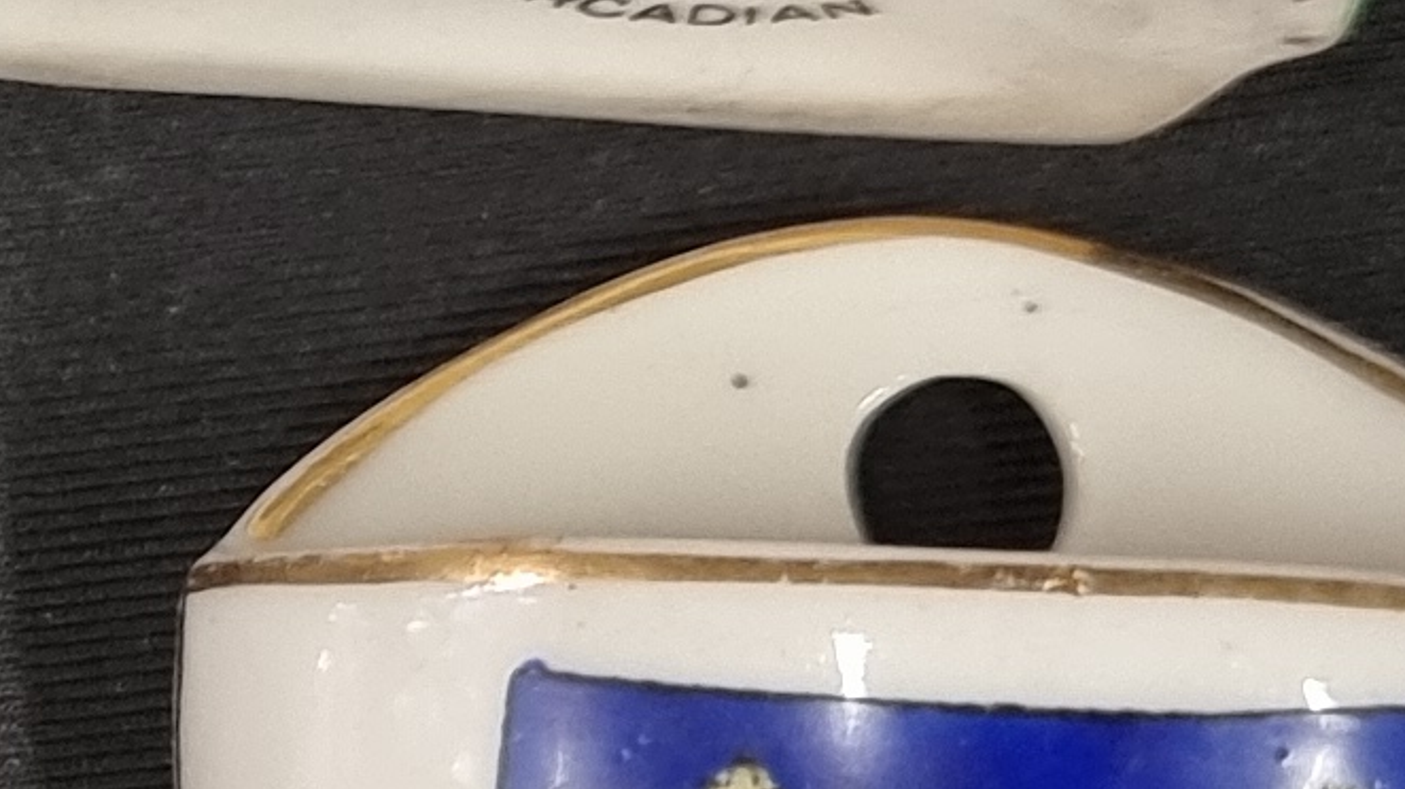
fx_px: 5885
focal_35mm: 158
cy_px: 378
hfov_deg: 12.8
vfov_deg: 7.7
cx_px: -773
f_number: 1.8
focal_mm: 6.7
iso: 250
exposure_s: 1/50
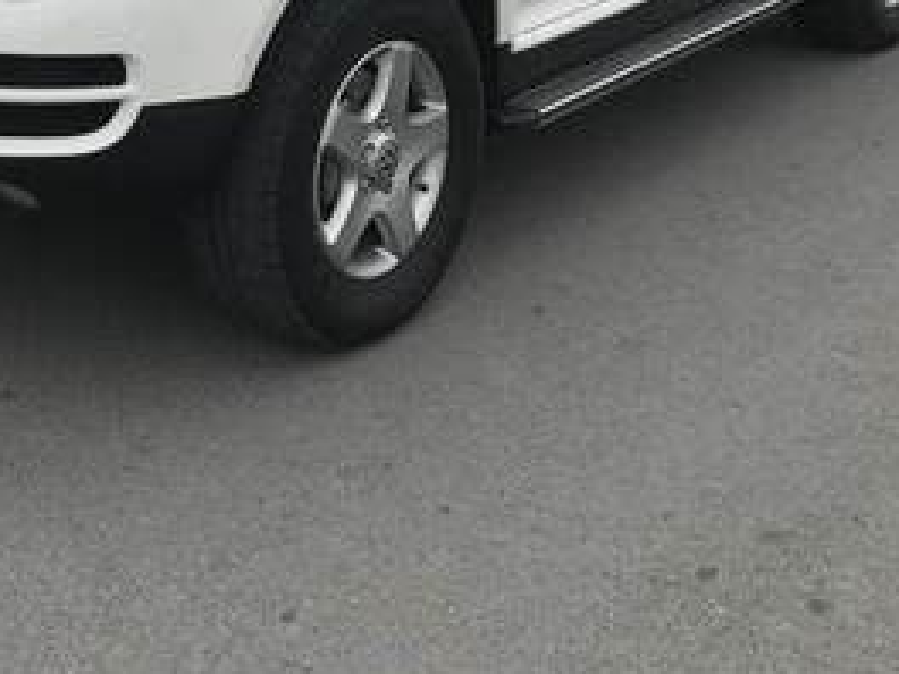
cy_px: -111
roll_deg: -1.9
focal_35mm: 70
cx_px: 238
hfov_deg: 27.4
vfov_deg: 19.9
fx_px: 1818
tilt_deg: -10.6
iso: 20
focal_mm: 3.99
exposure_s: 1/1520
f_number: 1.8
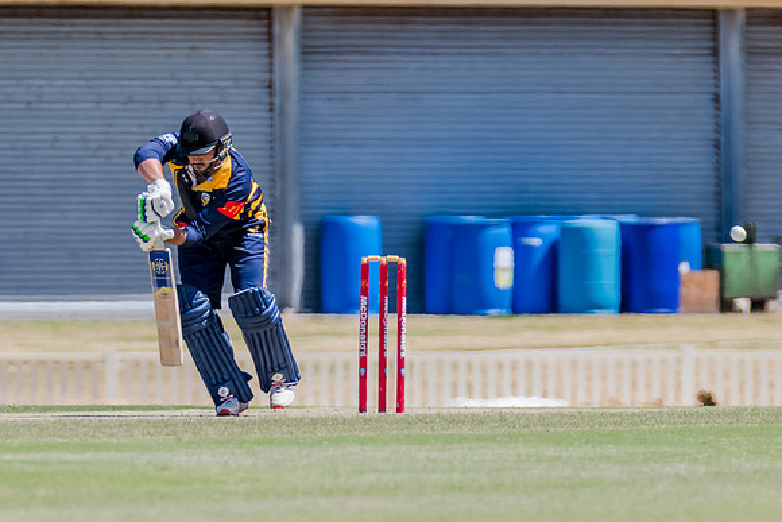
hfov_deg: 2.4
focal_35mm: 843
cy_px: 222
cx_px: 184
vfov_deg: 1.6
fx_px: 18309
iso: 640
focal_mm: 460
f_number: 6.3
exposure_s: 1/2000
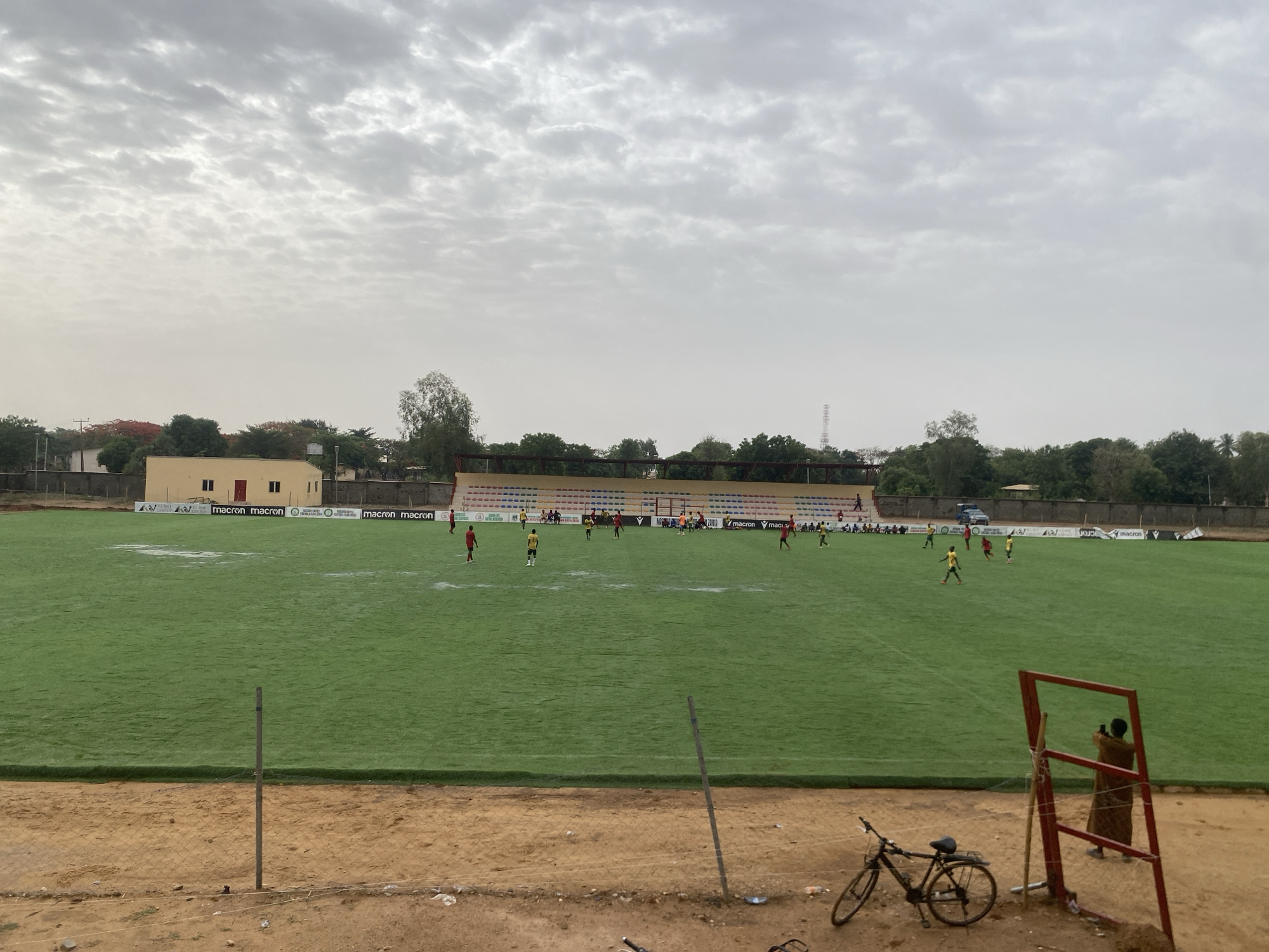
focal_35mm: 26
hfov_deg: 67.3
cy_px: 476
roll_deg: -1.2
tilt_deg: +0.5
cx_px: 634
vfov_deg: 53.1
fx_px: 953
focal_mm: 4.25
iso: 32
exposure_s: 1/3731
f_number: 1.8
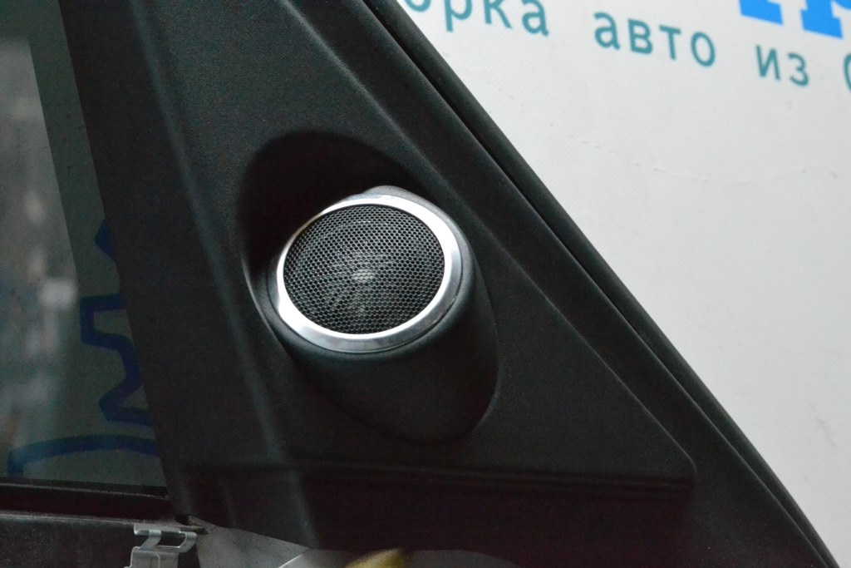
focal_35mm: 82
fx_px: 1950
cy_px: 284
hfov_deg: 24.6
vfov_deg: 16.6
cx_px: 426
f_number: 11
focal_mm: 55
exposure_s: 1/160
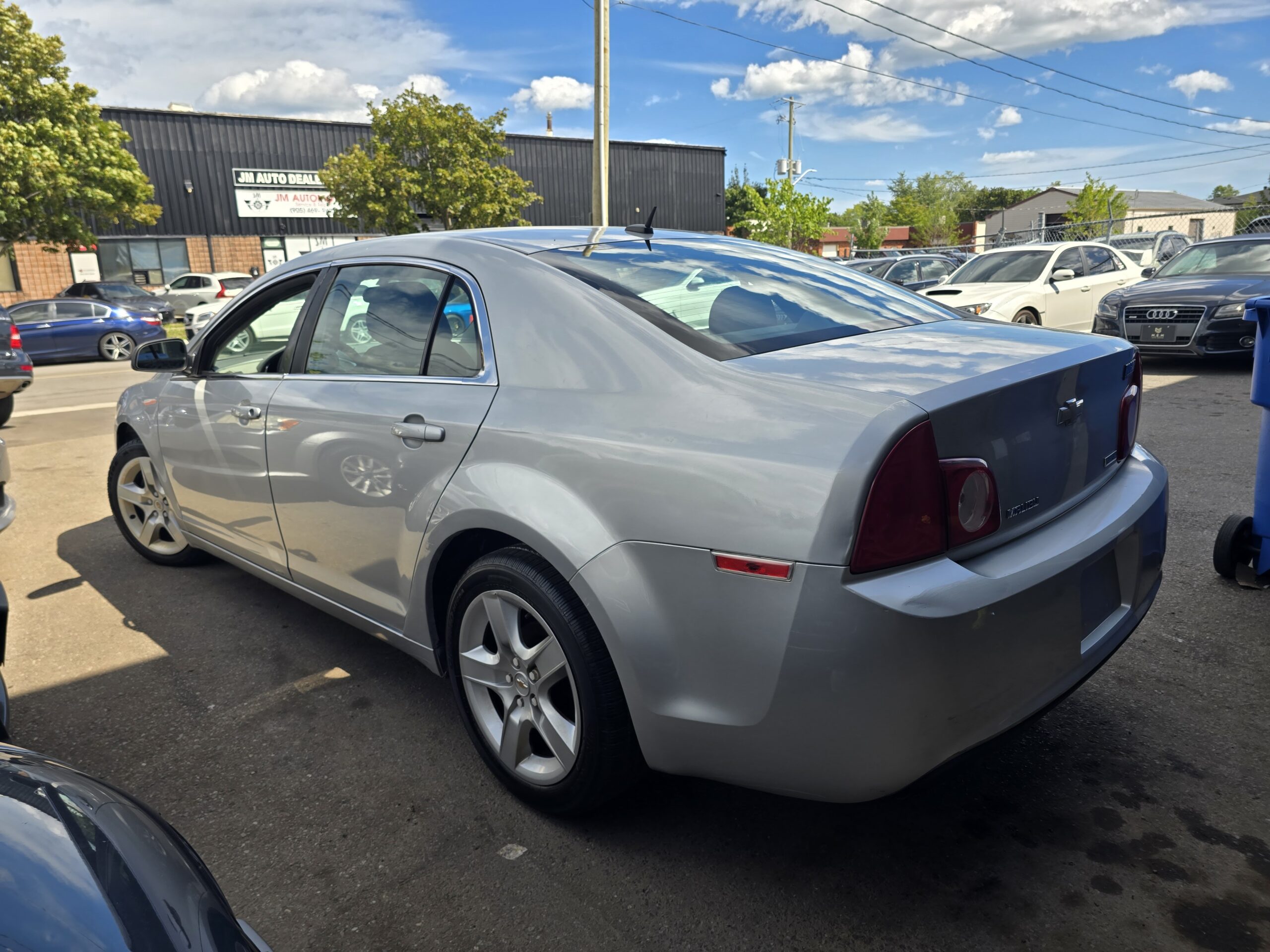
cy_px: 476
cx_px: 635
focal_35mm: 23
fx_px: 844
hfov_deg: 73.9
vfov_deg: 58.9
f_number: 1.7
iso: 12
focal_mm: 6.3
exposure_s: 1/492
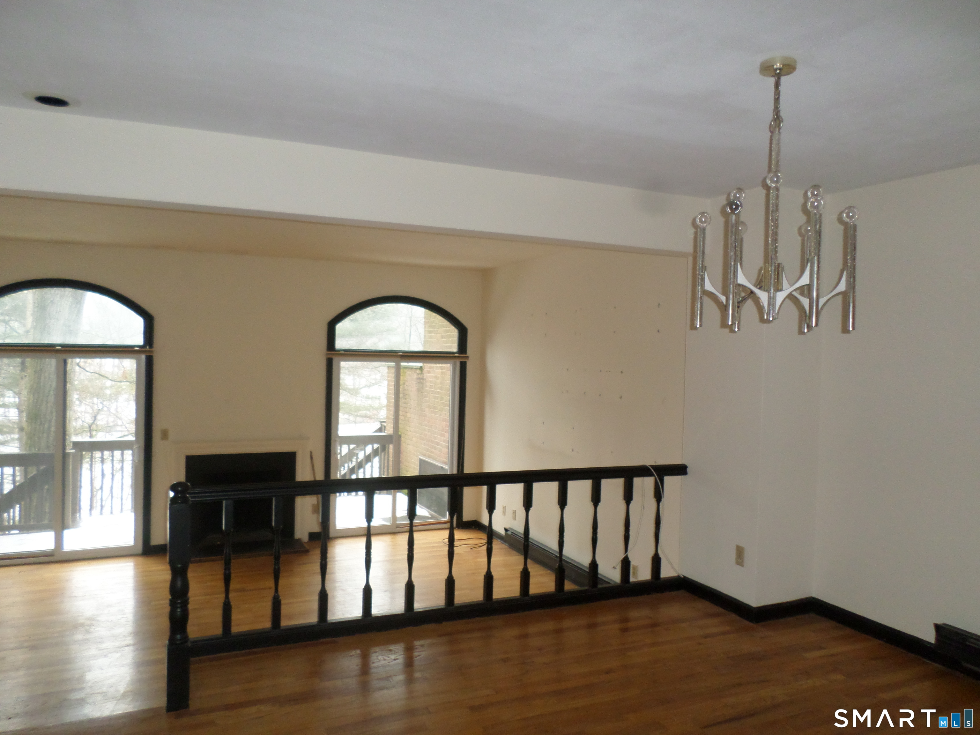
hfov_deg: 69.4
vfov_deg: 54.9
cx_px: 490
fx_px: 708
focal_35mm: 25
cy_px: 368
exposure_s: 1/30
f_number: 2.5
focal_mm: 4.5
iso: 200
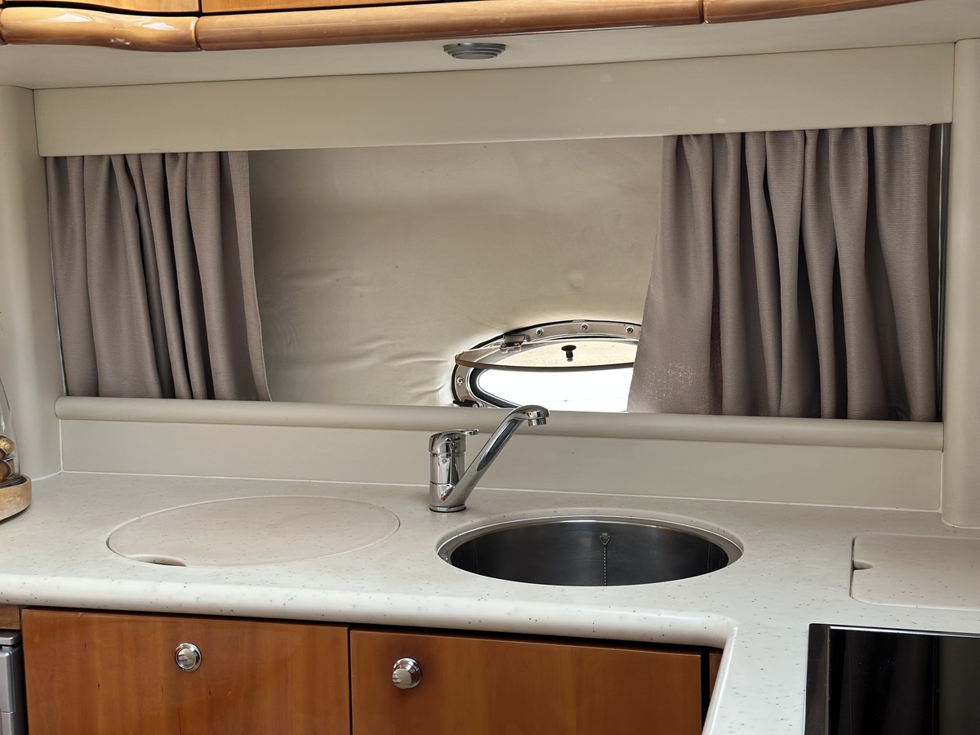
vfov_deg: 30.3
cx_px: 490
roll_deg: +1.2
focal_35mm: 48
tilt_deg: -7.0
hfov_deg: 39.7
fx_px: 1359
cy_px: 368
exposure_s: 1/121
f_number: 1.78
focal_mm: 6.86
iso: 64
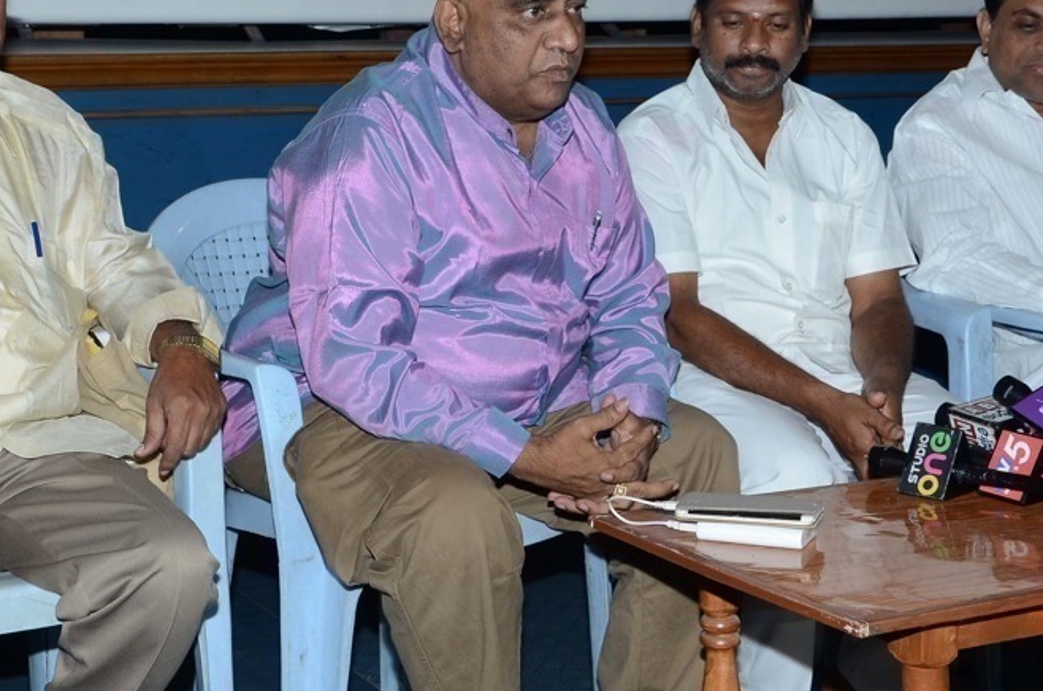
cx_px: 464
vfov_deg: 18.6
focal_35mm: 73
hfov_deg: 27.7
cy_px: 251
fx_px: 2111
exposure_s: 1/125
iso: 400
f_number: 5.6
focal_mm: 32
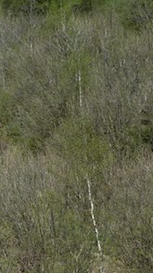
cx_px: -146
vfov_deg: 27.9
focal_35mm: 76
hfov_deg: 13.7
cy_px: 151
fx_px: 550
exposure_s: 1/400
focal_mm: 4.1
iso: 80
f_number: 4.5
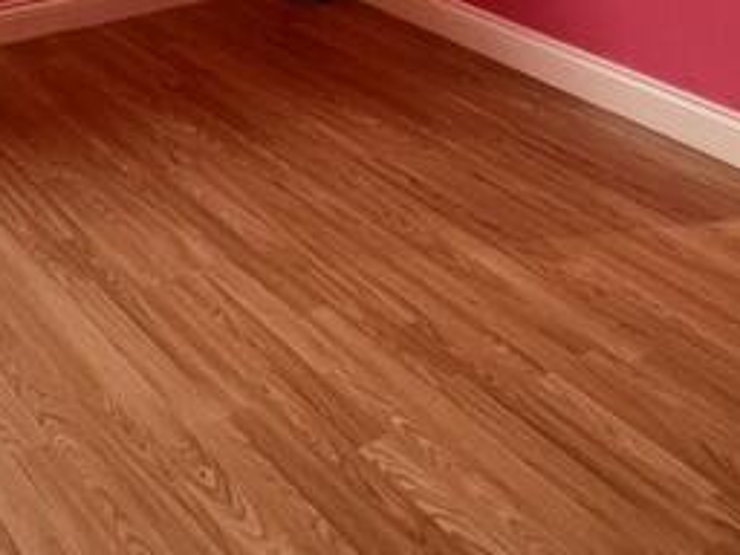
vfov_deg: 24.5
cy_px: -162
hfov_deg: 35.9
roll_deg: -0.7
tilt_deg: -11.8
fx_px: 1112
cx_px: 173
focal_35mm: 52
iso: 200
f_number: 1.8
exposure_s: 1/50
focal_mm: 1.57
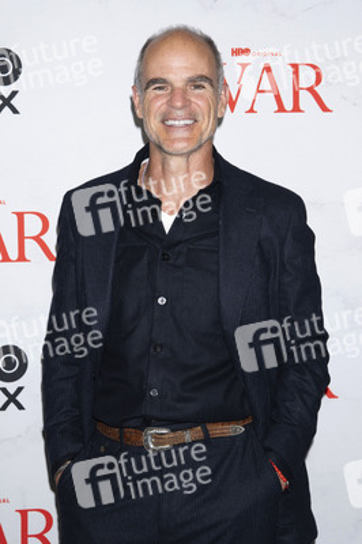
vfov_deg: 30.5
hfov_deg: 20.6
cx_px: 181
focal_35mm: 66
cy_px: 272
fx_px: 997
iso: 640
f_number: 6.3
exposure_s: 1/200
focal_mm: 66
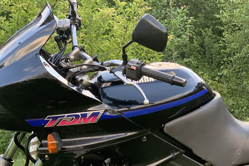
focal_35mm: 122
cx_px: 168
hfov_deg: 16.7
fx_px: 844
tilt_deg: -6.0
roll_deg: +1.1
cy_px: 153
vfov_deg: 11.2
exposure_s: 1/122
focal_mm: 6
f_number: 2.4
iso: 100
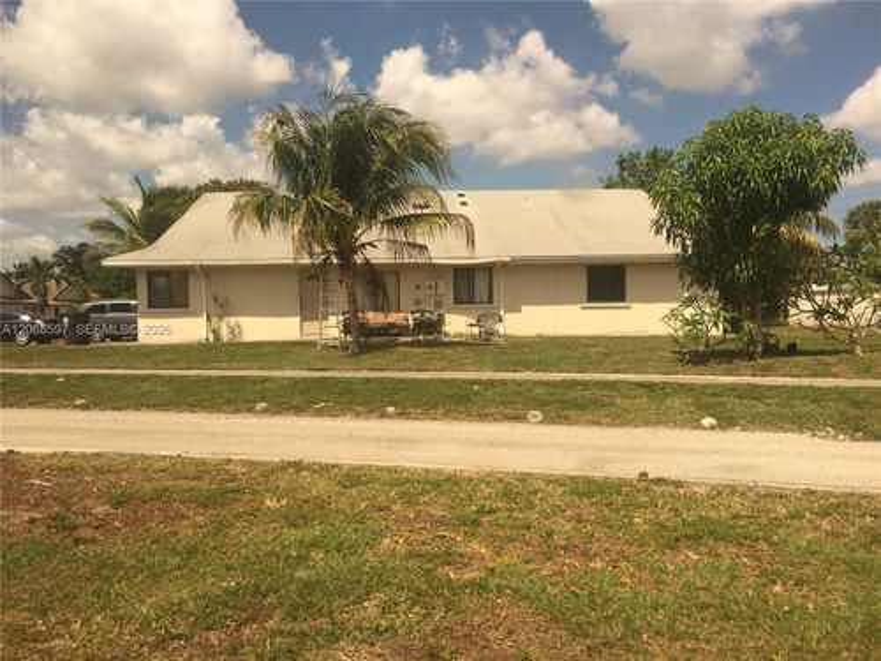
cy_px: 330
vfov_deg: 48.2
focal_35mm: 29
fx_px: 738
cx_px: 440
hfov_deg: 61.7
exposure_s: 1/366
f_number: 2.2
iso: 25
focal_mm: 4.15
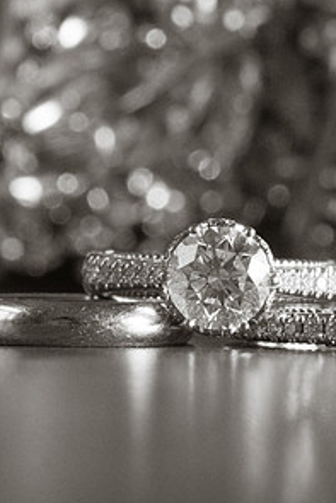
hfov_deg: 7.8
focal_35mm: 177
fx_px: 2475
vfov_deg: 11.6
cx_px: 220
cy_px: 224
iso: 2000
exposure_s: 1/125
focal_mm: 60
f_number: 11
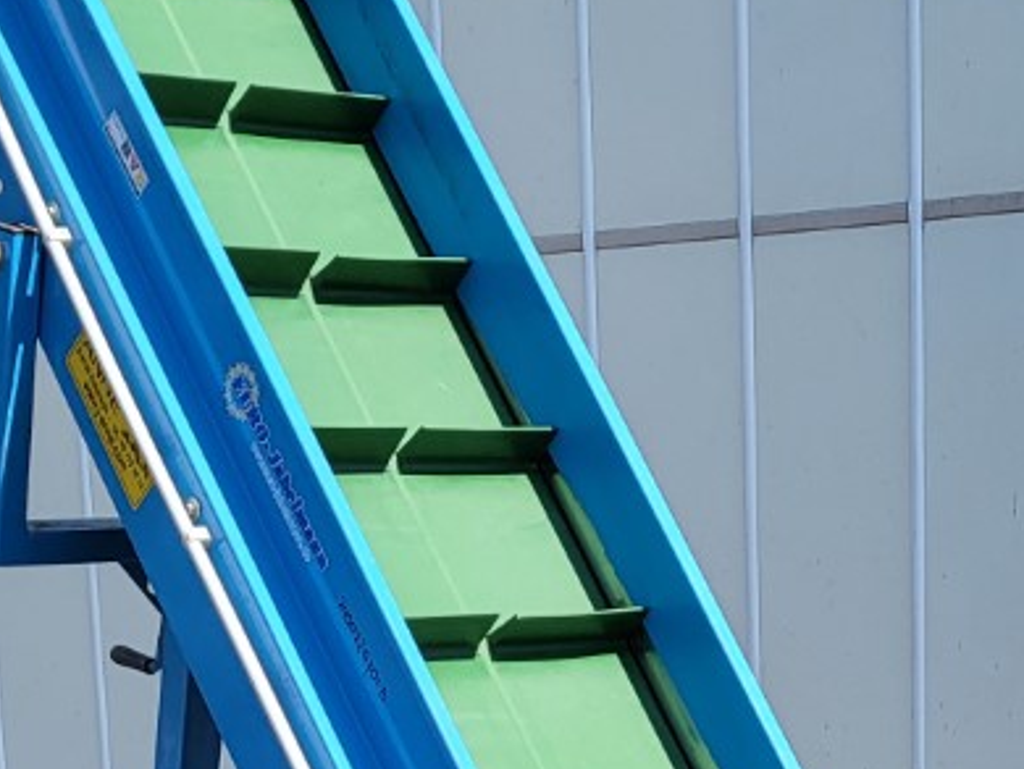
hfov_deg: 20.3
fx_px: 2842
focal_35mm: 96
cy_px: 1171
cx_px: 754
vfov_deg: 14.4
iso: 50
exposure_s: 1/1460
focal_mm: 4.25
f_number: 1.8
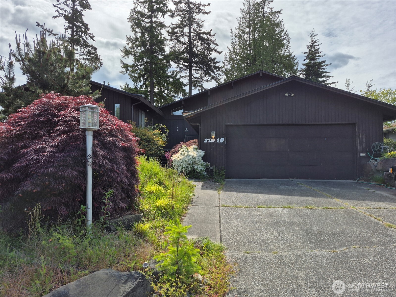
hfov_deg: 73.9
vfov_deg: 58.9
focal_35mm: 23
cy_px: 148
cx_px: 198
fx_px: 263
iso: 25
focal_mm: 5.4
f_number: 1.8
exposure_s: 1/3552
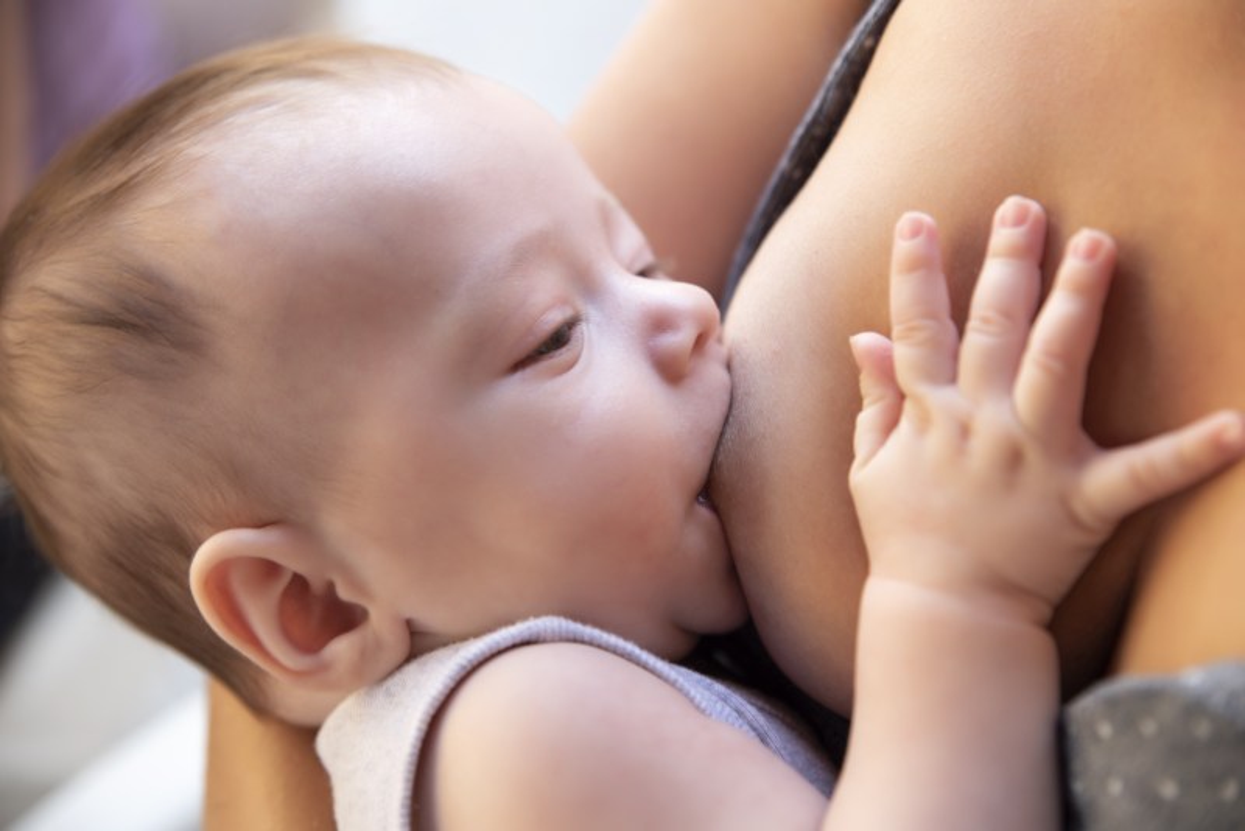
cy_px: 416
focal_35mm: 70
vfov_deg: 19.5
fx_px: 2422
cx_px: 622
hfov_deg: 28.8
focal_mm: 70
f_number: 4
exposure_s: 1/30
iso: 100
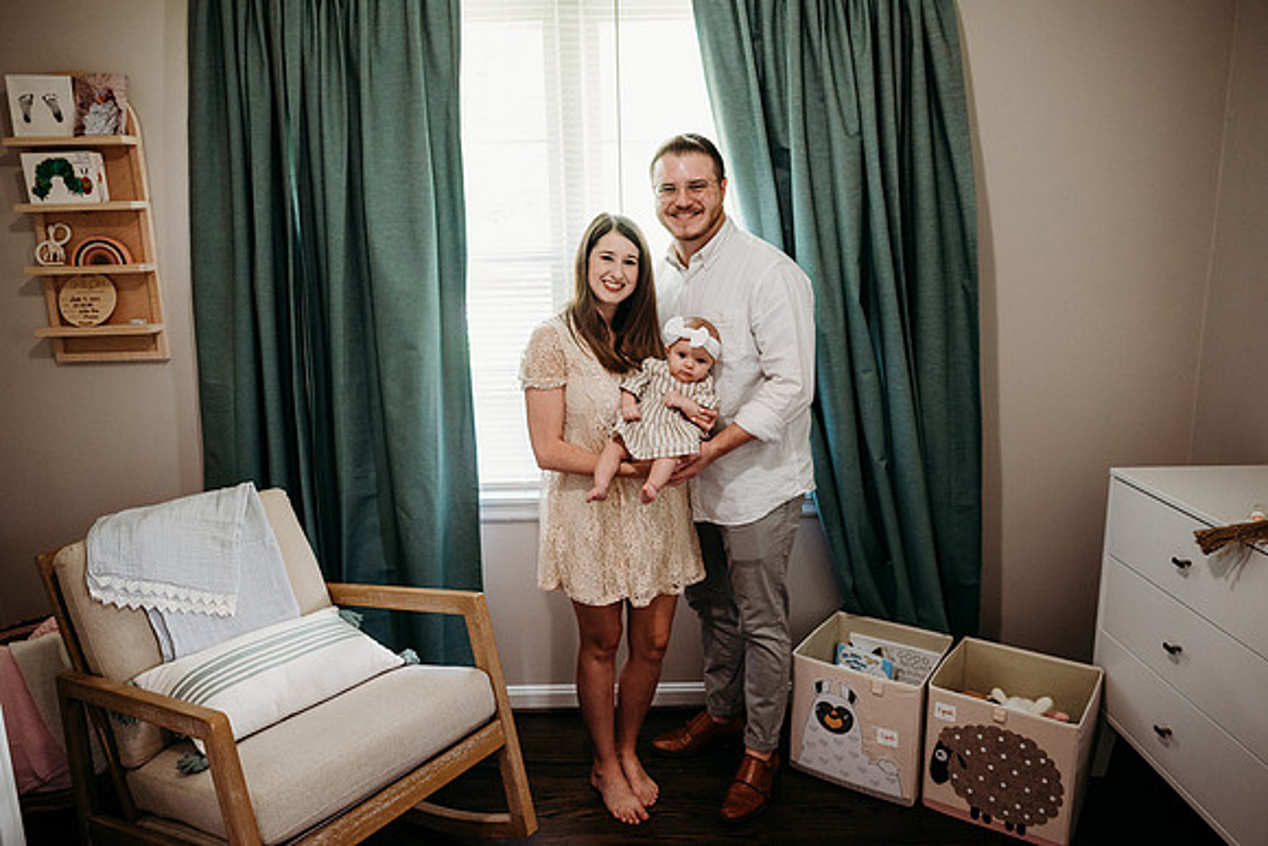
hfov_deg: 71.4
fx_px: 883
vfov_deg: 51.2
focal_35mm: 25
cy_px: 423
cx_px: 623
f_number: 2.5
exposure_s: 1/200
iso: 1600
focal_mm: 24
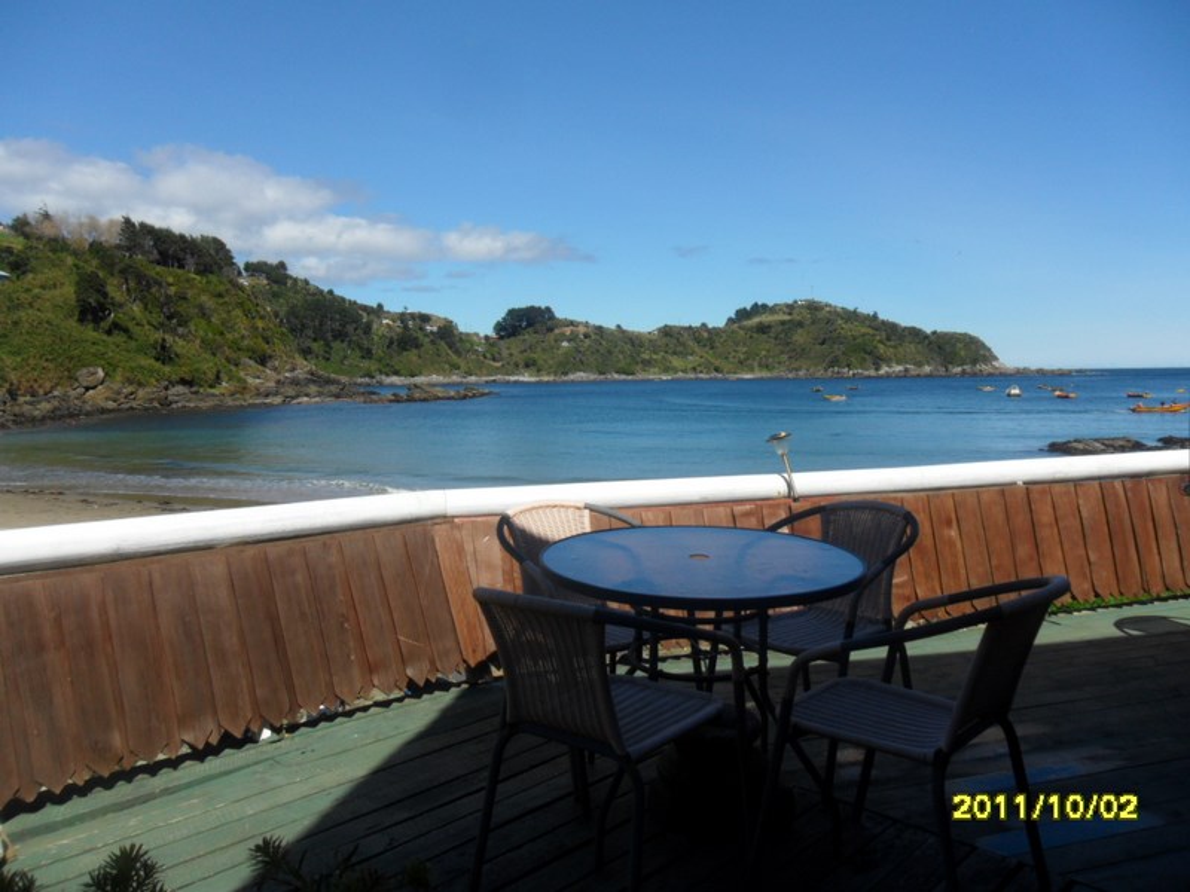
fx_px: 928
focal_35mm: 27
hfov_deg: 65.3
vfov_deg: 51.4
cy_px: 446
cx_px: 595
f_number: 3.5
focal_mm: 4.9
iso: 80
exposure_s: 1/750
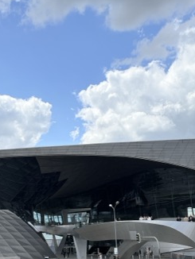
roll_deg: +4.1
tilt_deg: +5.0
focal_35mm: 51
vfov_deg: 36.6
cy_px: 194
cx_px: 35
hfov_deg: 27.9
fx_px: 383
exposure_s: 1/4329
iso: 50
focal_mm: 5.96
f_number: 1.6
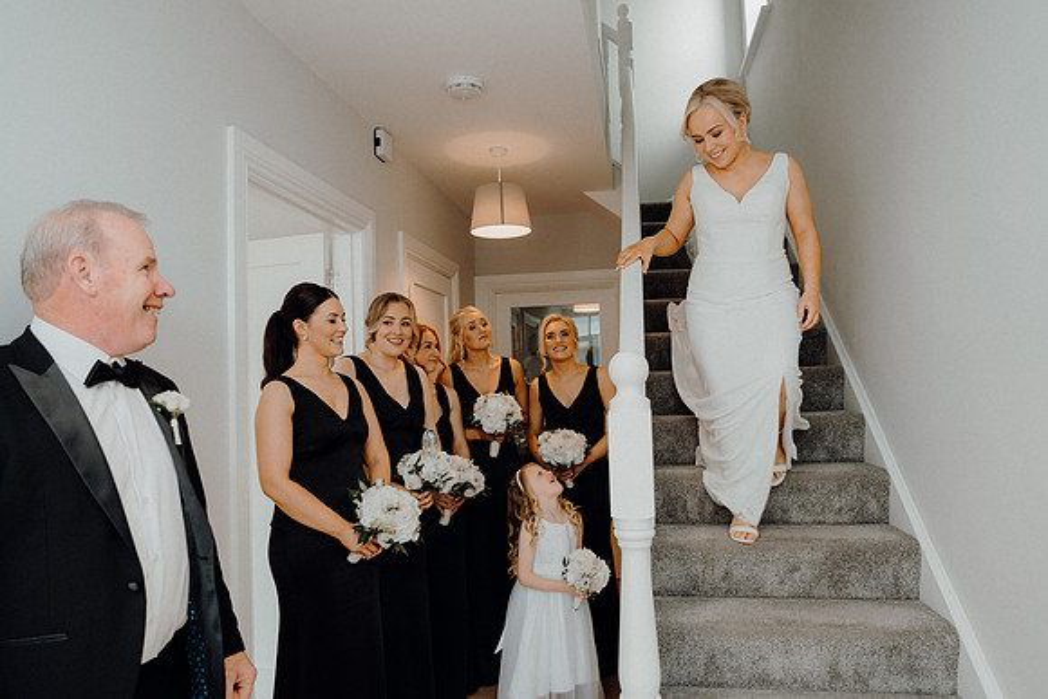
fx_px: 699
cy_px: 350
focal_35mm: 24
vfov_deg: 53.1
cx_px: 524
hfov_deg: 73.7
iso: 250
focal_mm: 24
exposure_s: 1/160
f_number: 3.5
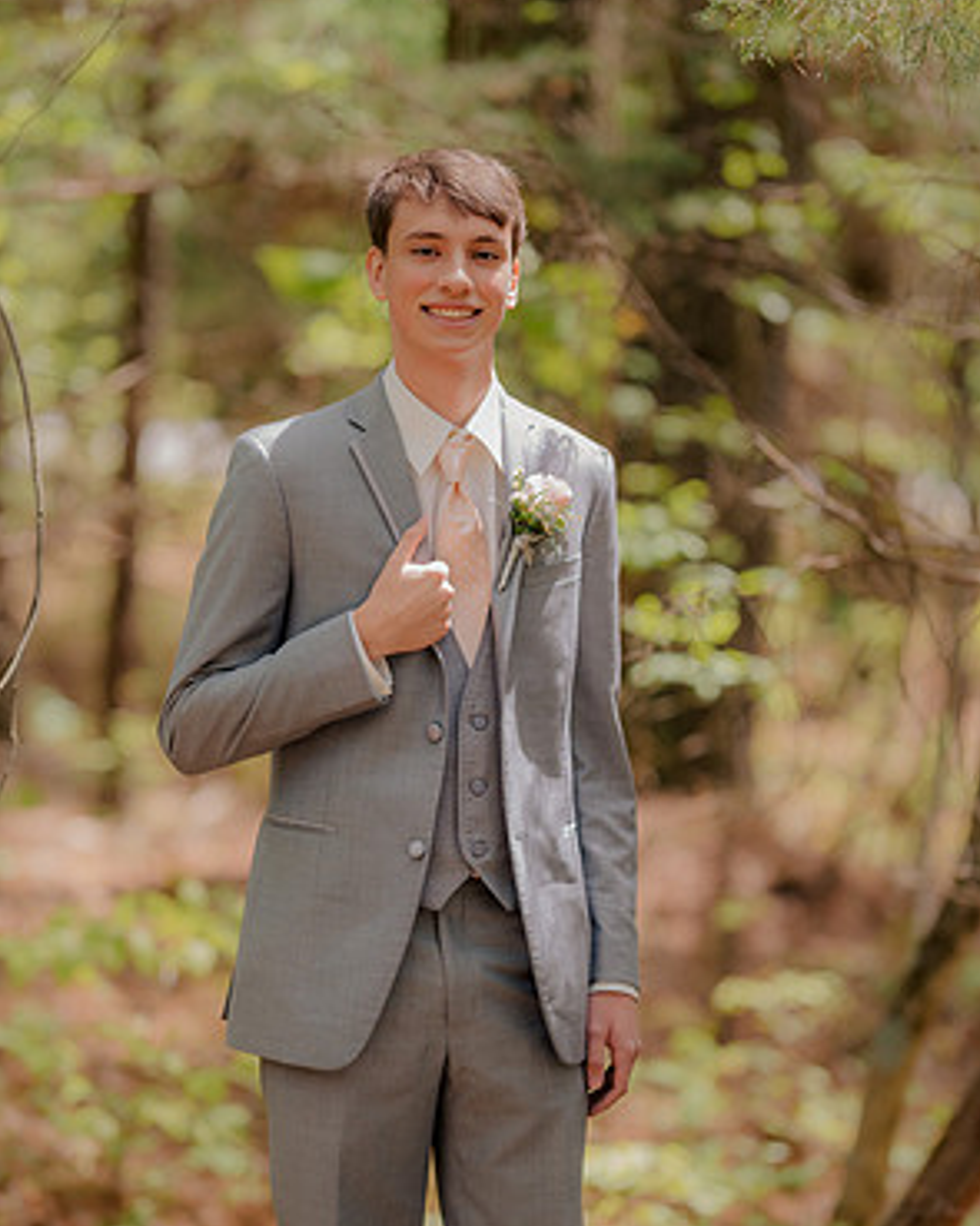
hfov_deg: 12.8
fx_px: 4352
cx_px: 493
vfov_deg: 16.0
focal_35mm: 120
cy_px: 724
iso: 125
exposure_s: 1/500
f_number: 1.6
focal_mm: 105
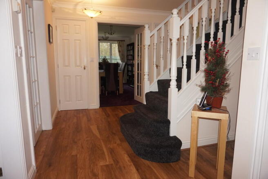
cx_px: 134
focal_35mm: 24
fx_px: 179
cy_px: 90
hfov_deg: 73.8
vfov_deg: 53.1
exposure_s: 1/160
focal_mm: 16
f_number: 3.5
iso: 800
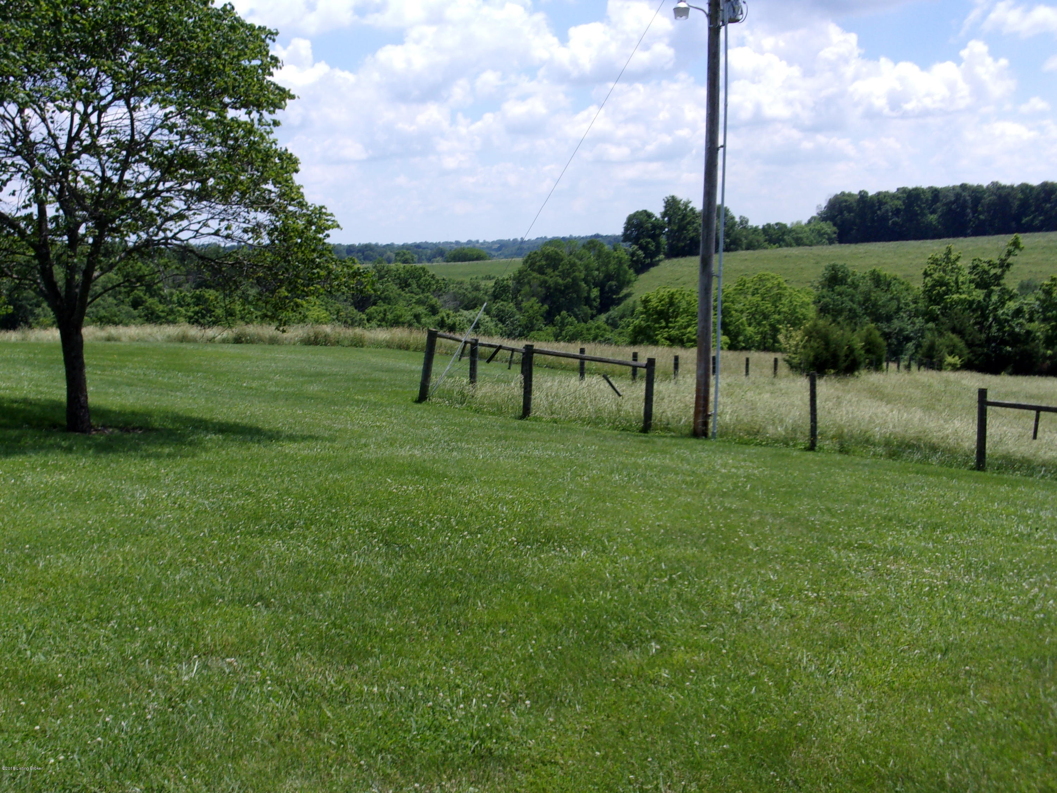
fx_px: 1313
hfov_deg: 43.9
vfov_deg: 33.6
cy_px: 396
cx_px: 528
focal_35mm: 43
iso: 80
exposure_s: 1/85
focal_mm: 7.8
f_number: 12.5
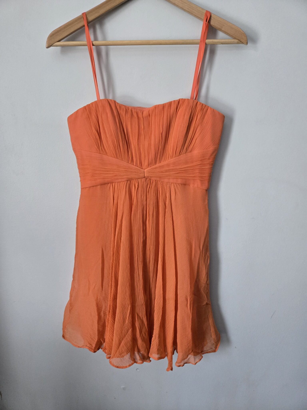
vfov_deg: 73.9
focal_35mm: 23
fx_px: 272
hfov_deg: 58.9
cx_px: 154
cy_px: 205
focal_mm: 5.4
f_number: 1.8
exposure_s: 1/120
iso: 640
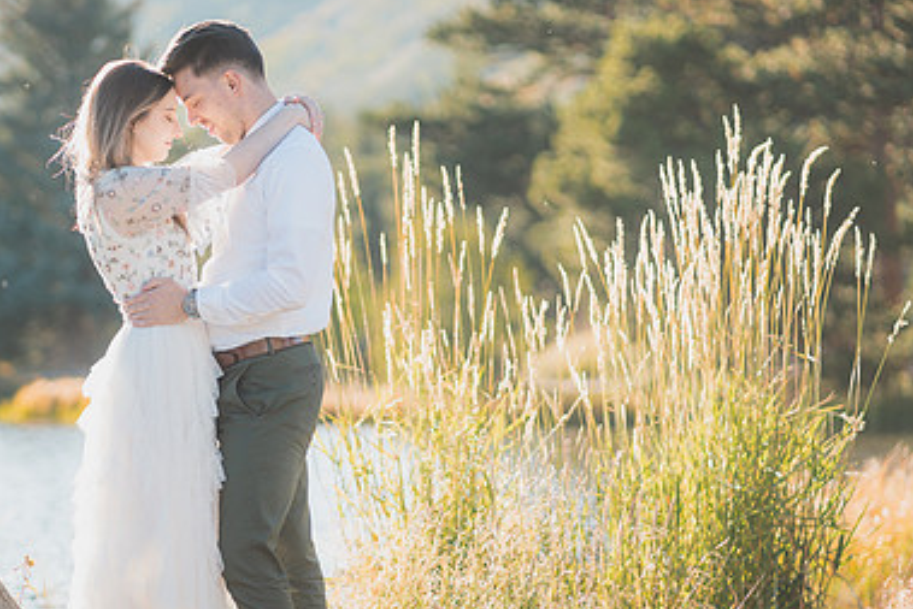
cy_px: 292
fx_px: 3349
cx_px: 369
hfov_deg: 15.5
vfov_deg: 10.4
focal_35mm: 132
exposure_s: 1/1250
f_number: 1.8
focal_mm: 85
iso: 200
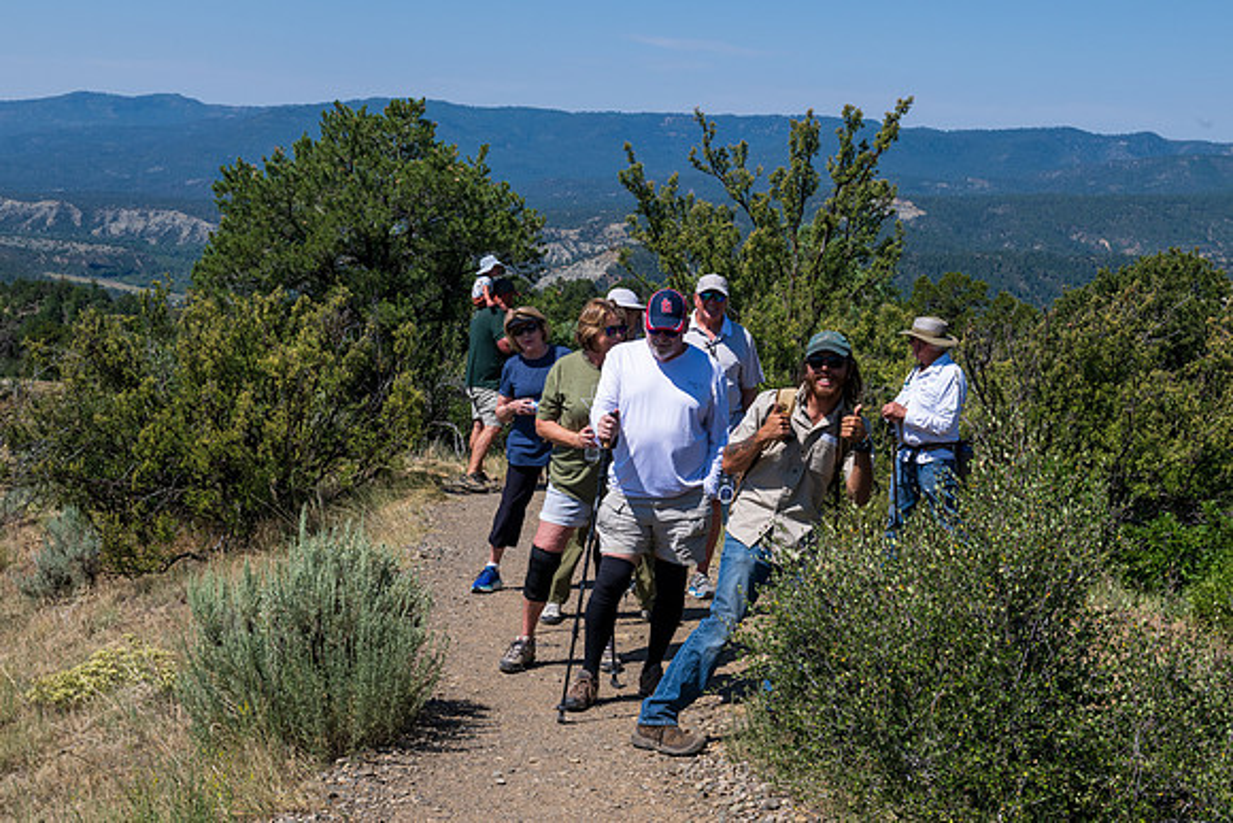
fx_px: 1884
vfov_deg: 24.6
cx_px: 616
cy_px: 412
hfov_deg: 36.2
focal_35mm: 55
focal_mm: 55
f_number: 11
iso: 280
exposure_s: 1/500
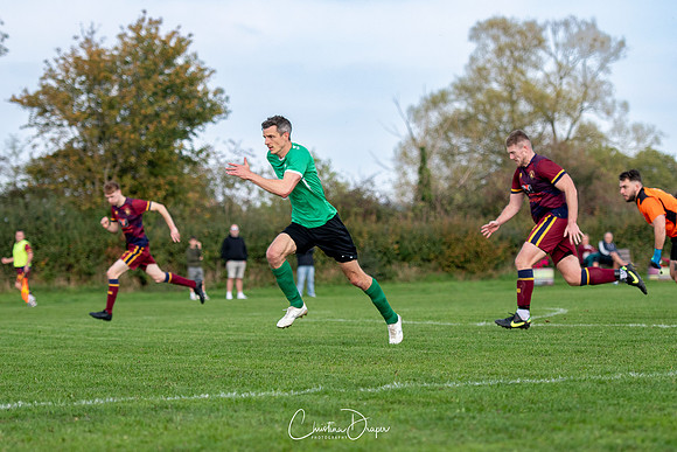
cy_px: 212
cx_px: 339
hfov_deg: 12.9
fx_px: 3003
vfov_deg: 8.6
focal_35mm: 160
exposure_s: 1/2500
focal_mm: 98
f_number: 2.8
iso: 320
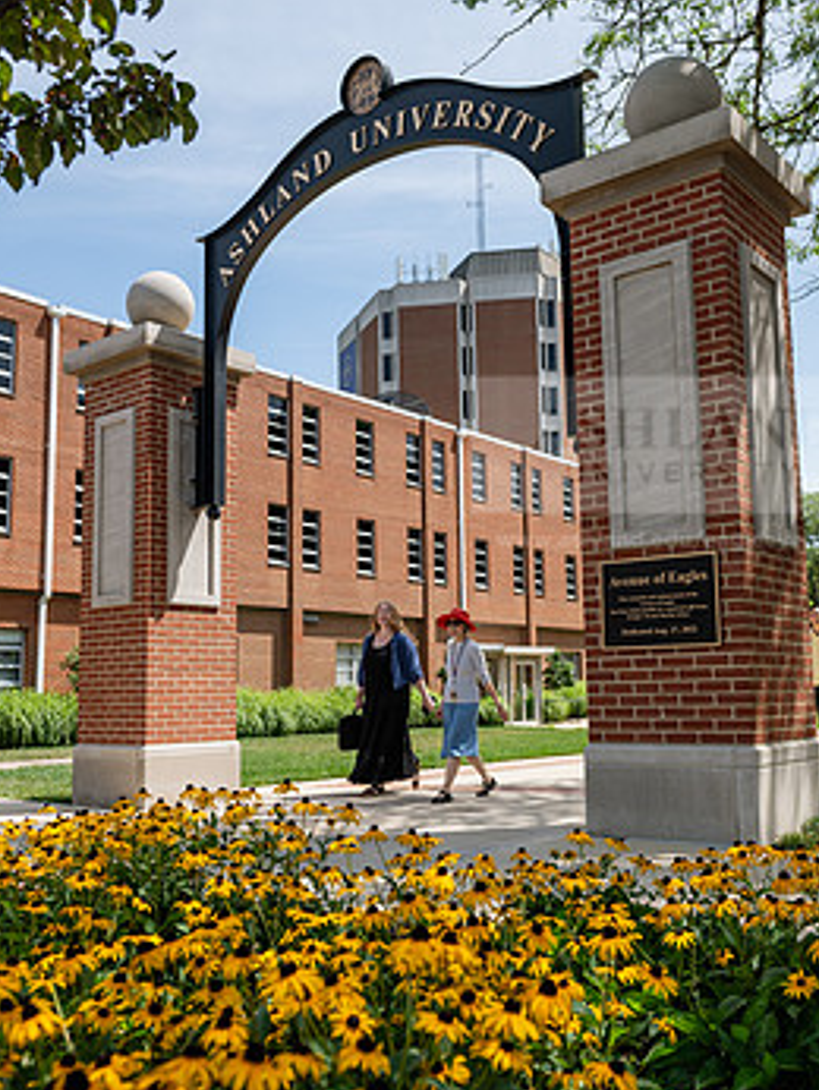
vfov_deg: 52.6
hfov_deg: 40.7
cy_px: 573
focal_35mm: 35
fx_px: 1103
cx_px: 422
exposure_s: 1/640
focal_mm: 28
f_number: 4
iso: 125
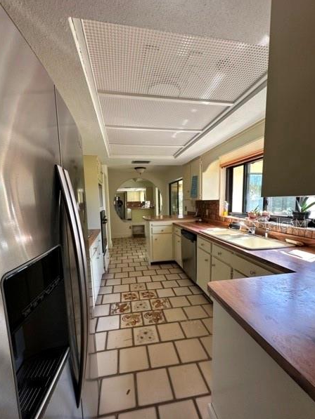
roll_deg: +1.4
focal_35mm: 15
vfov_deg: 98.0
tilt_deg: -6.6
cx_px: 154
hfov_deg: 81.8
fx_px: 182
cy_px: 223
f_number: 2.2
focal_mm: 2.22
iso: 125
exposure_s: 1/99
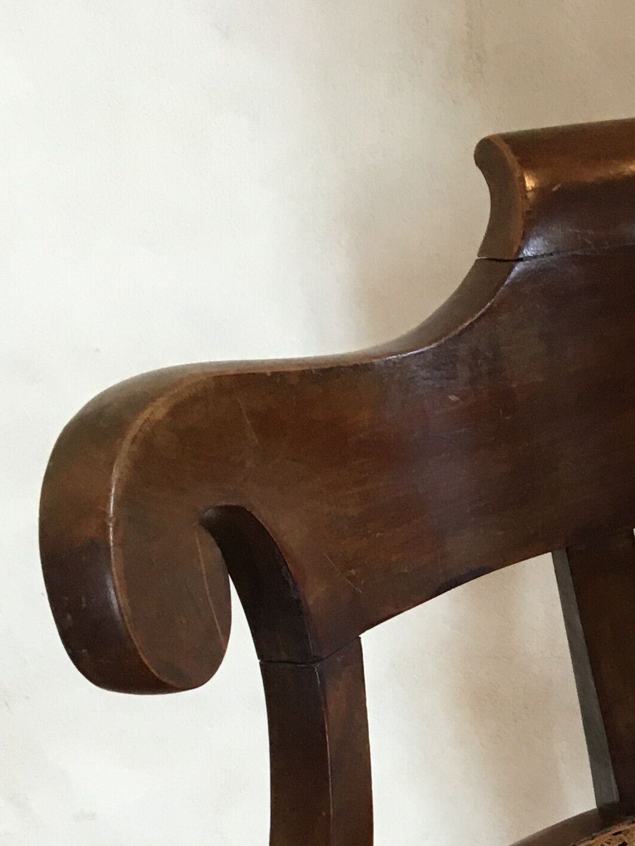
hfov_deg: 16.5
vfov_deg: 21.0
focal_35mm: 83
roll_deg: +4.9
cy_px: 1146
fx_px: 2030
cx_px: 883
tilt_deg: -35.1
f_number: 2.2
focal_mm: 4.15
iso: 100
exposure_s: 1/33
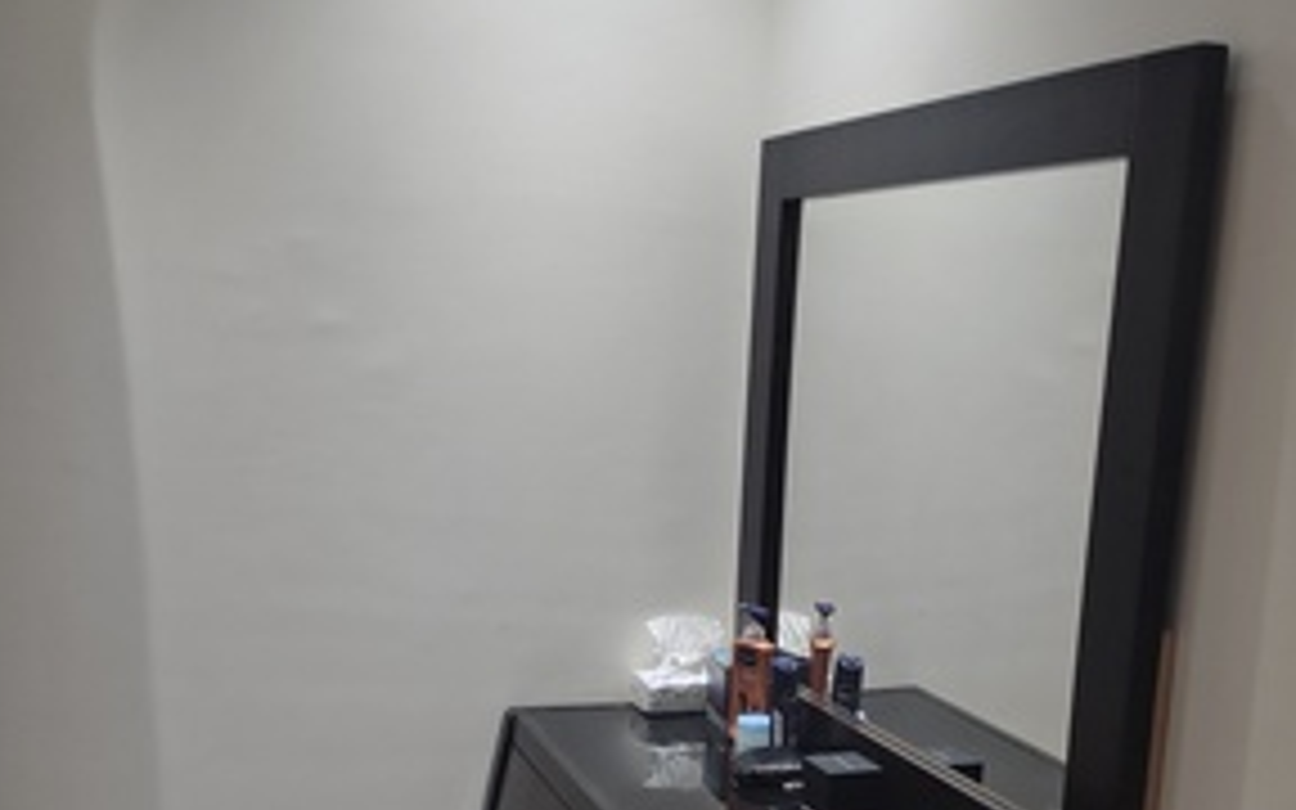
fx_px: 1483
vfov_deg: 29.8
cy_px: 646
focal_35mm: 42
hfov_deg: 47.2
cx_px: 650
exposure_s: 1/30.3
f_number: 1.7
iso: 738
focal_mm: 4.71
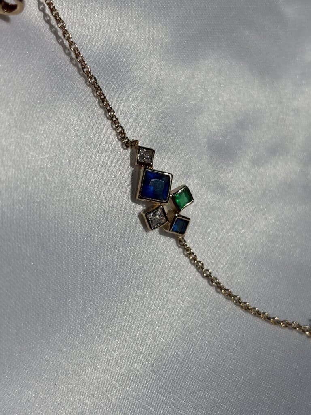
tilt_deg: -42.3
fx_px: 623
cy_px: 208
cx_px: 156
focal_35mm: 52
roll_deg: +1.4
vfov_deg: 36.8
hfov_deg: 28.0
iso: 25
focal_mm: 5.96
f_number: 1.6
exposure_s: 1/10989
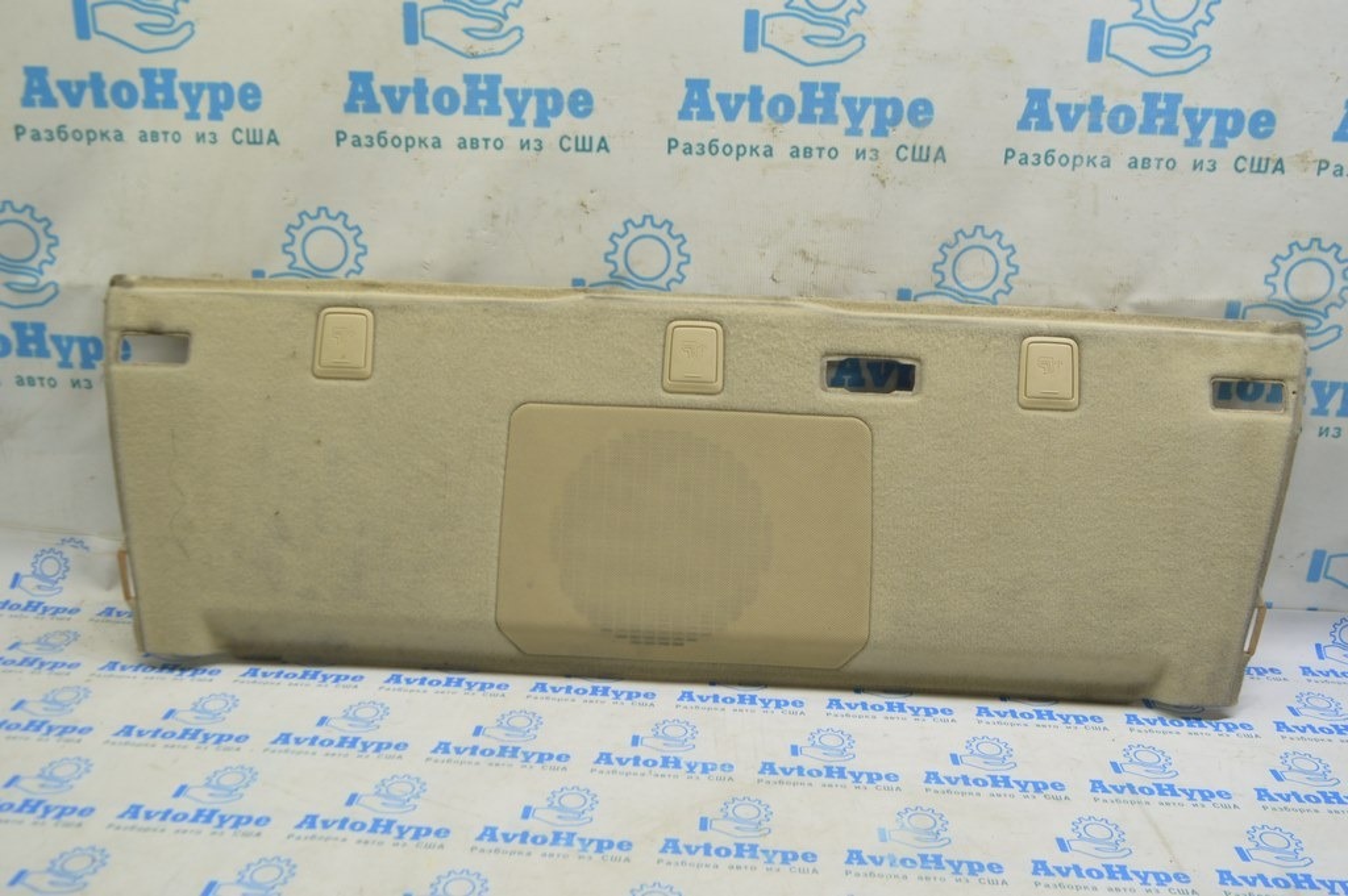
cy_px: 448
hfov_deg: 59.5
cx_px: 674
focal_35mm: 32
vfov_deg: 41.6
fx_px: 1179
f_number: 5.6
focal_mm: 21
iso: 400
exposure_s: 1/20
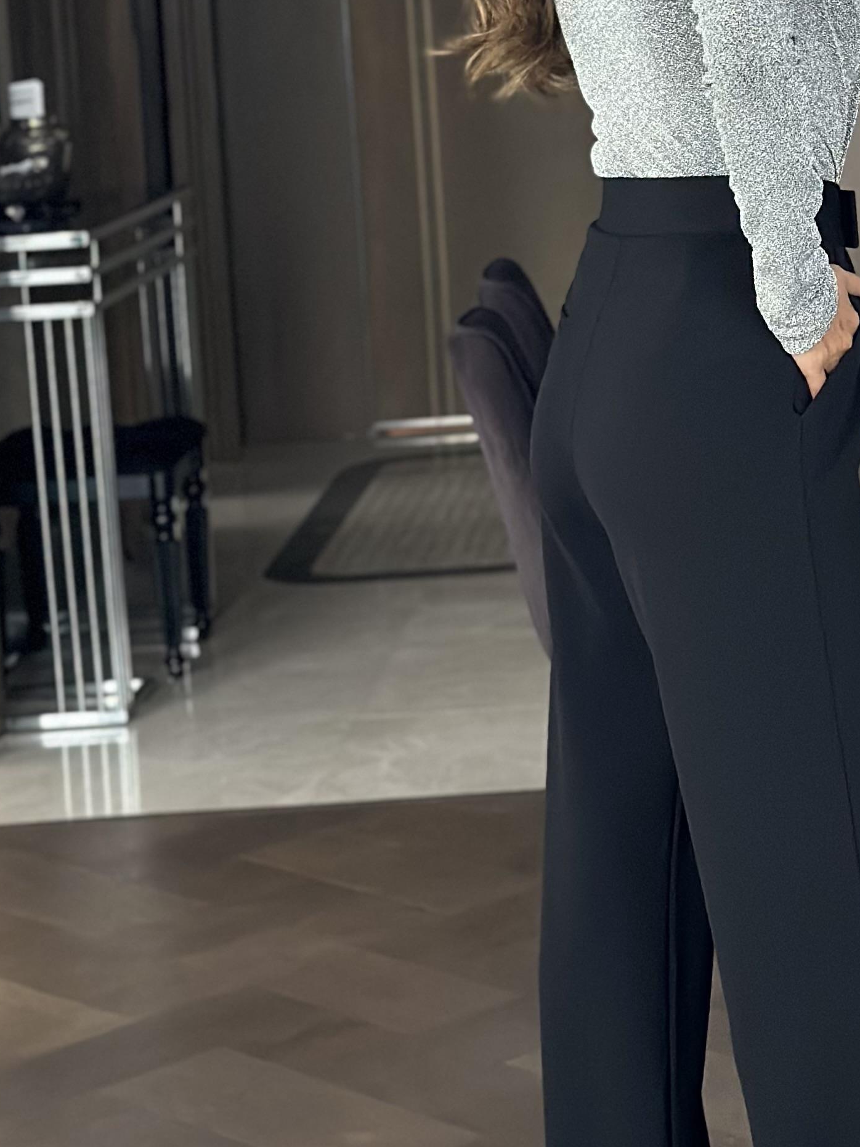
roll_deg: +4.1
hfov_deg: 14.1
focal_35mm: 104
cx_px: 765
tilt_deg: -18.2
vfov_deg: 18.9
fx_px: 3445
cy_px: 418
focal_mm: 6.86
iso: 500
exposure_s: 1/40
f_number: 1.78
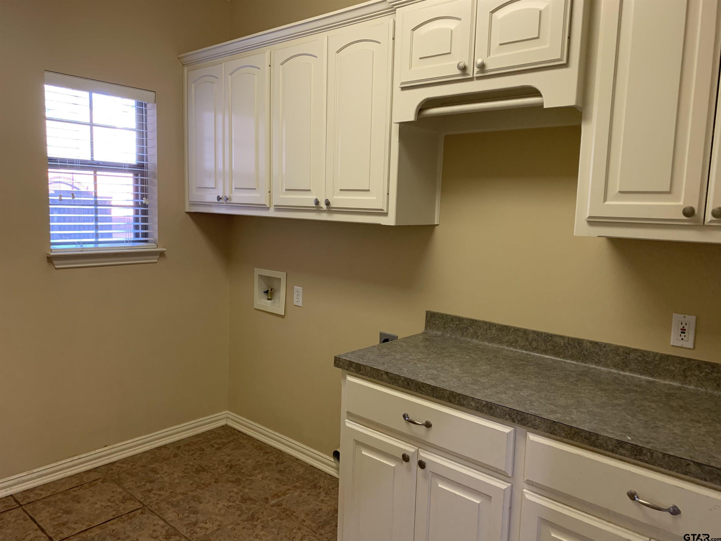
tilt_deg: -7.9
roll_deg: -1.5
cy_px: 270
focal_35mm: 26
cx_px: 360
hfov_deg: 67.3
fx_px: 542
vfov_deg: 53.1
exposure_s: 1/60
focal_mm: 4.25
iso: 320
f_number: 1.8
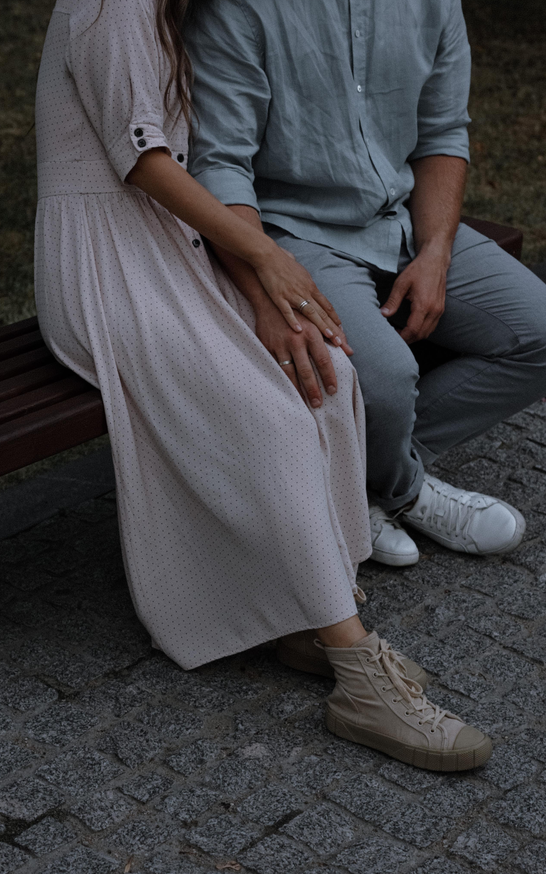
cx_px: 284
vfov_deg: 26.8
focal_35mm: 77
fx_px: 1834
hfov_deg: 16.9
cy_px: 437
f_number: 4
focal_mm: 50
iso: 160
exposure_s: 1/80
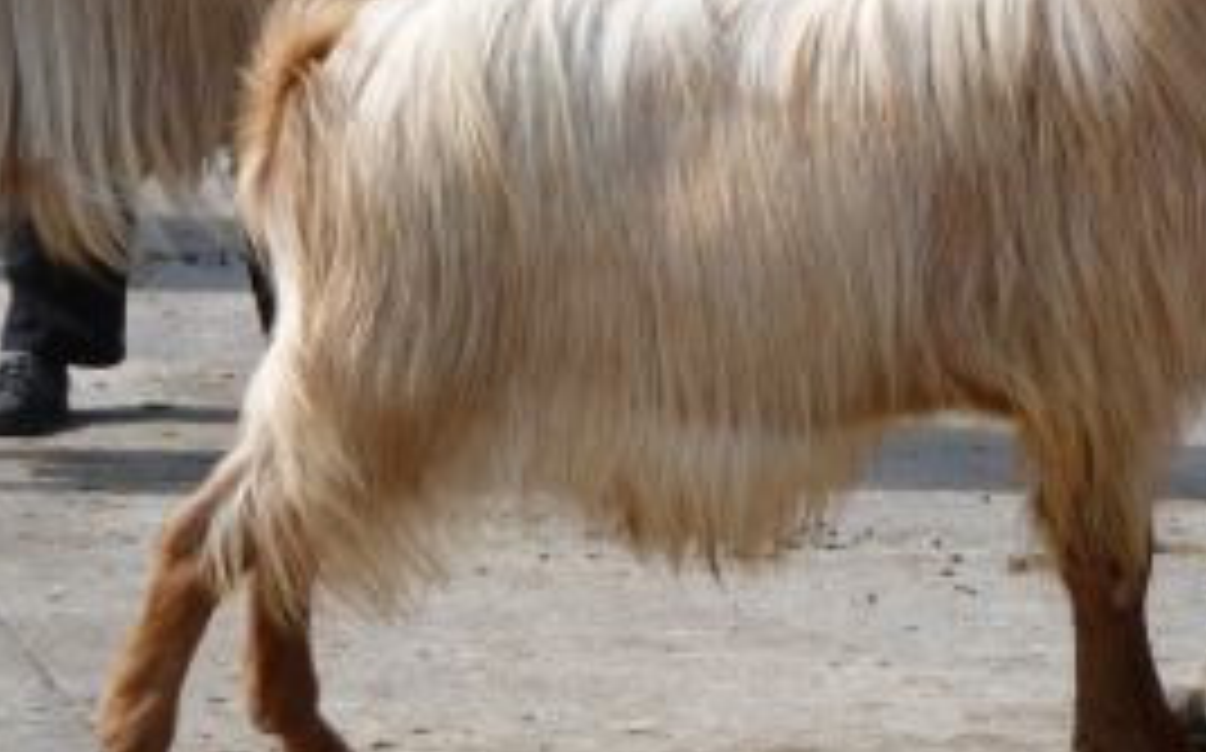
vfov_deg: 3.7
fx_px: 11592
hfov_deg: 6.0
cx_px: 882
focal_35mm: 353
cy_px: 230
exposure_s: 1/400
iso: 100
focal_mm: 34.2
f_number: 4.8
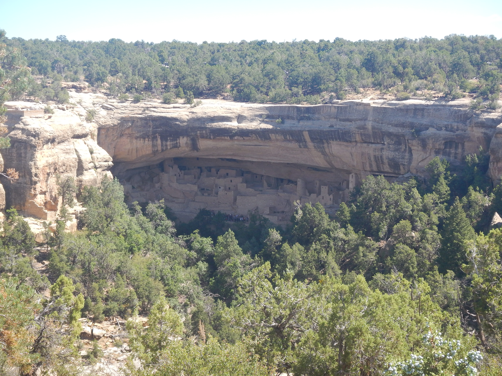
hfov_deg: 25.0
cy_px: 188
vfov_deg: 18.9
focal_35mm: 78
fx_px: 1131
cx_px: 251
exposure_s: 1/250
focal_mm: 13.9
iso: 125
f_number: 4.4
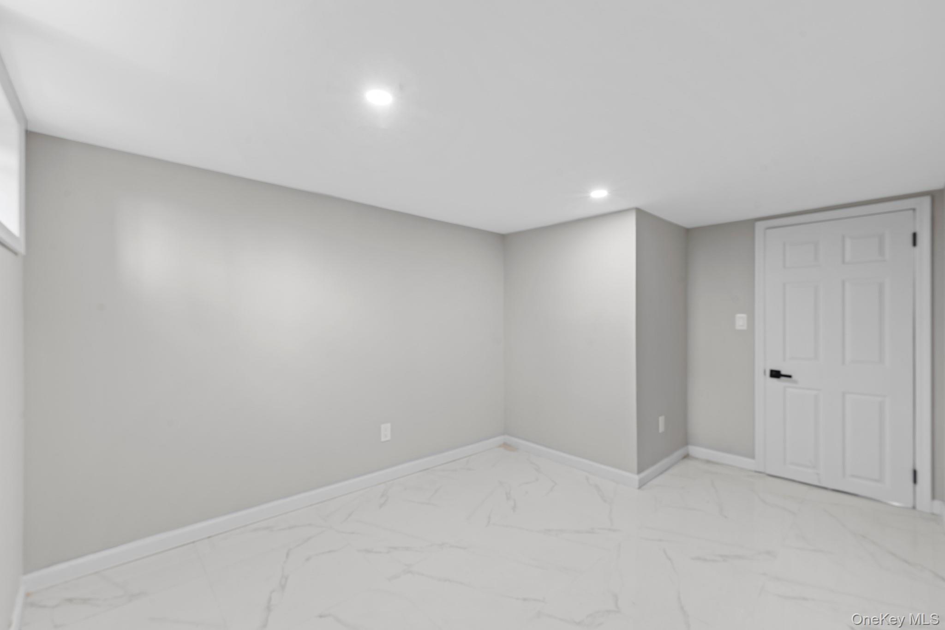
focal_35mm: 14
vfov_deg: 81.2
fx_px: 367
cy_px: 315
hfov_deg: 104.3
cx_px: 472
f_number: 10
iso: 200
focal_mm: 14
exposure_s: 1.3
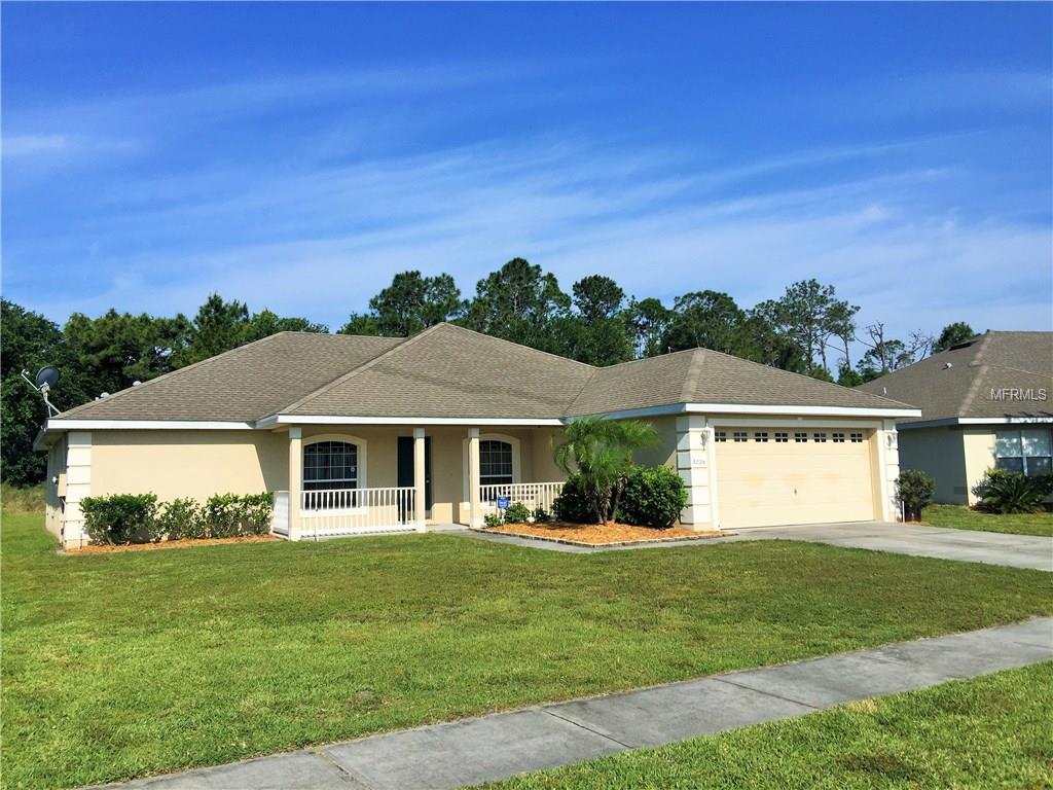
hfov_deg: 61.7
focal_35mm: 29
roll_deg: +0.0
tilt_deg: +4.9
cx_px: 526
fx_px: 882
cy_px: 395
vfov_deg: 48.2
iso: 32
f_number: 2.2
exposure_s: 1/3300
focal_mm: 4.15
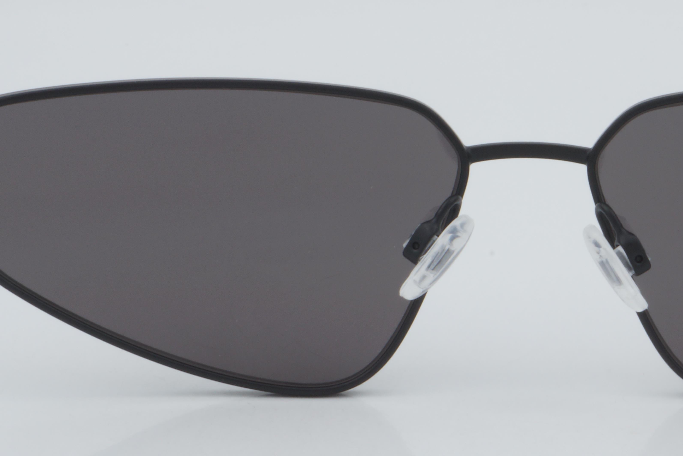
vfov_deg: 8.9
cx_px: 532
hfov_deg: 13.2
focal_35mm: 155
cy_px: 219
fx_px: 2939
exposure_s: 1/3
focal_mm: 55
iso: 100
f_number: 32
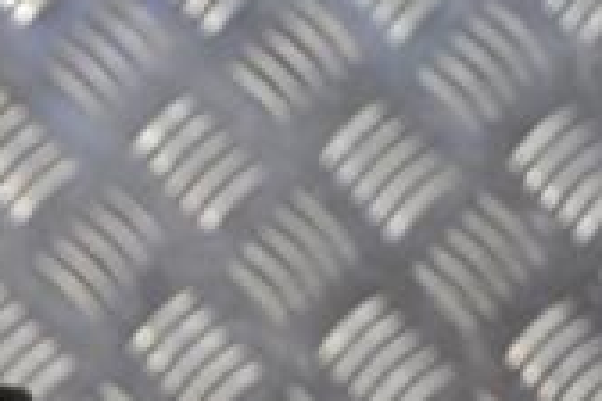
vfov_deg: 7.2
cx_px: -211
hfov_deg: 10.7
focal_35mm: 188
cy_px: 659
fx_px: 3140
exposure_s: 1/100
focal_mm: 35
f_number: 5
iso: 400
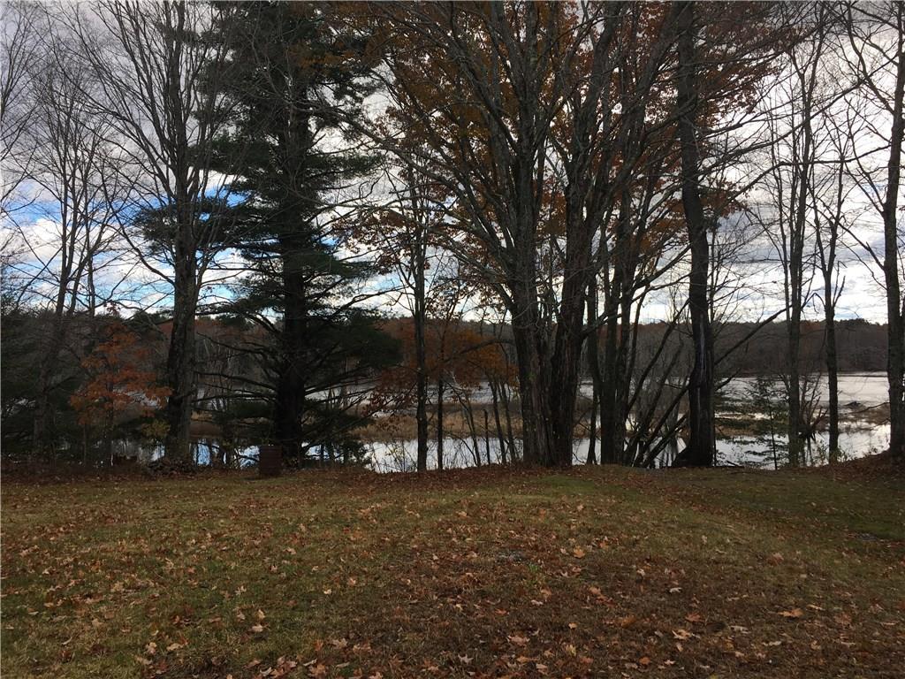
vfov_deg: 48.2
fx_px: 758
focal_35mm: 29
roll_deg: +0.1
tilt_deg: +1.1
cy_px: 340
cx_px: 452
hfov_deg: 61.7
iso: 25
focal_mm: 4.15
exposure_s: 1/490
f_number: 2.2
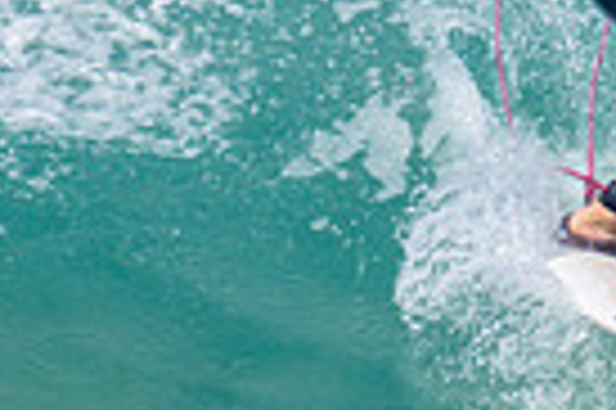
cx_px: 1080
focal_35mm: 4643
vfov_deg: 0.3
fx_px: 79352
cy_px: 19
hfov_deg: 0.4
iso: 640
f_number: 11
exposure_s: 1/2000
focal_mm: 800
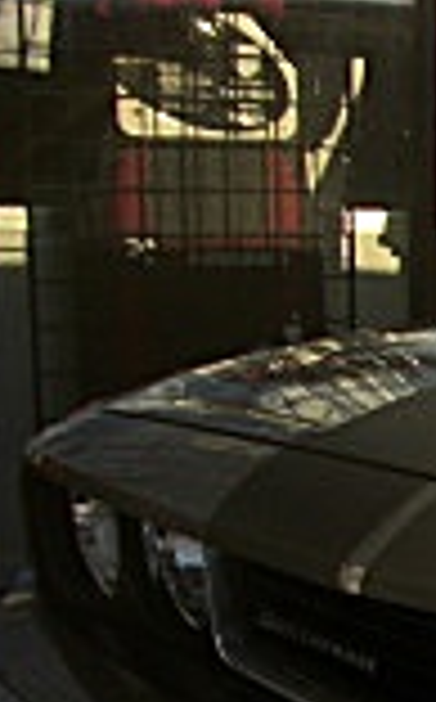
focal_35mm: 157
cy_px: 958
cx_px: 1398
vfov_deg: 12.8
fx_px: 2996
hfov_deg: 7.2
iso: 50
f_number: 2.8
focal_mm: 6.3
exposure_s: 1/320
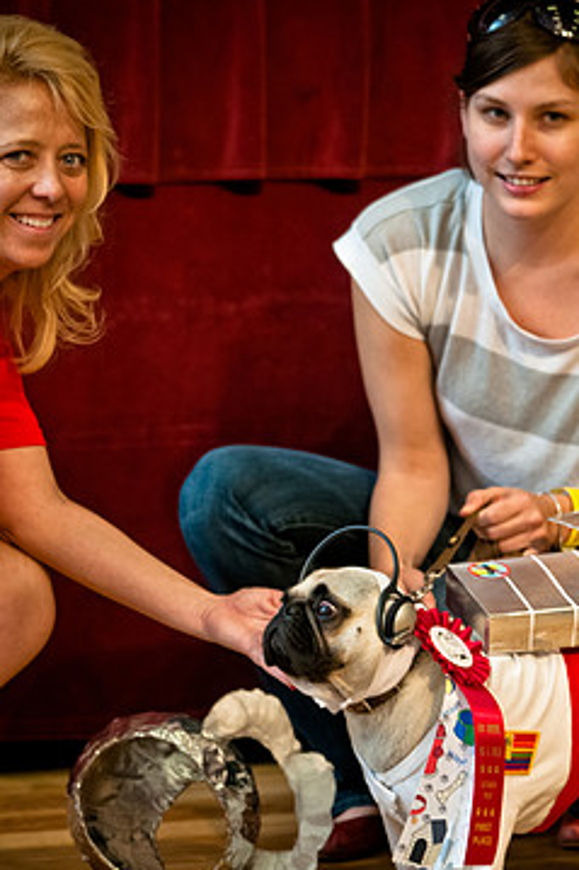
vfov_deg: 8.1
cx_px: 343
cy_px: 531
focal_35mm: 254
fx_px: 6124
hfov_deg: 5.4
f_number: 2.8
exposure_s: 1/125
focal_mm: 135
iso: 200
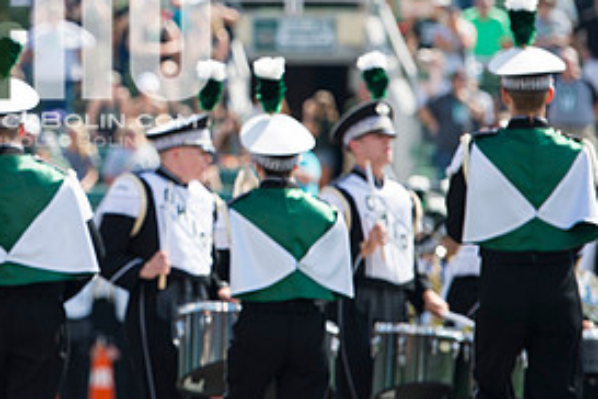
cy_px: 42
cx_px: 46
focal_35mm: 372
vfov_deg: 3.7
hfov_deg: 5.5
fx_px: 6179
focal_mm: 175
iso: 200
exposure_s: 1/1000
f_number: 4.5
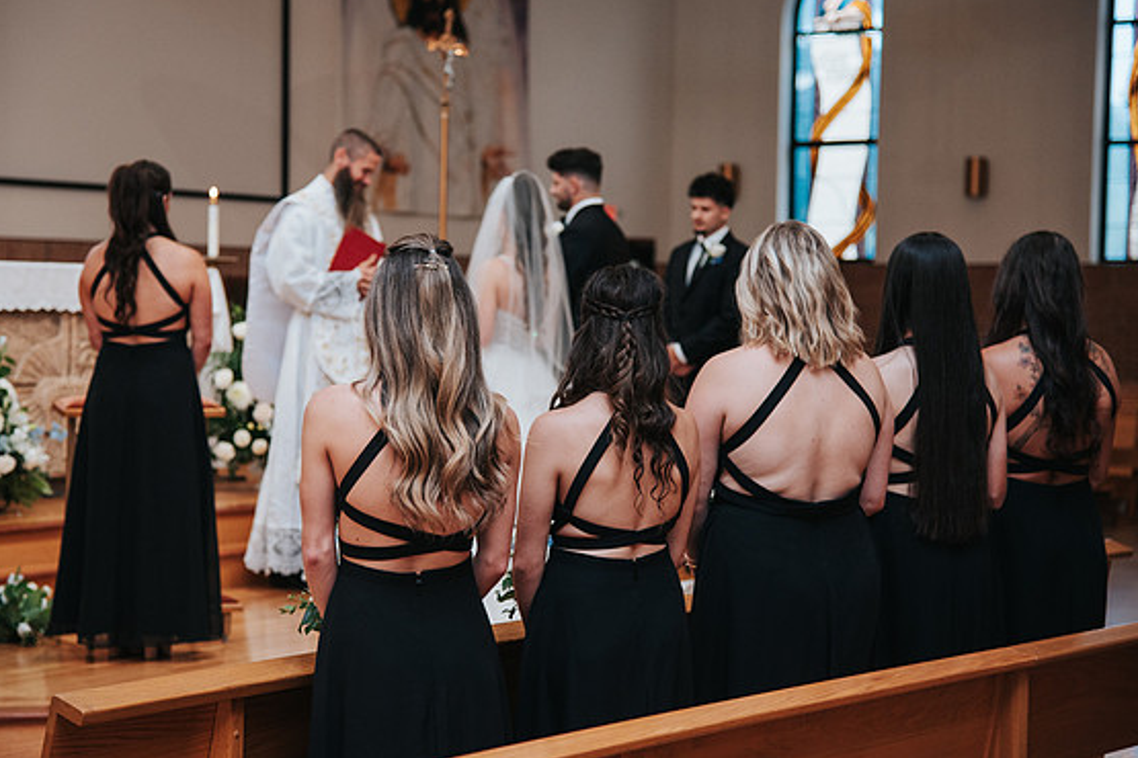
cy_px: 346
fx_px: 2813
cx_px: 529
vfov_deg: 15.4
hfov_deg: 22.9
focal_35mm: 89
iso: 1000
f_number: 4
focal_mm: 78
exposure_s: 1/200
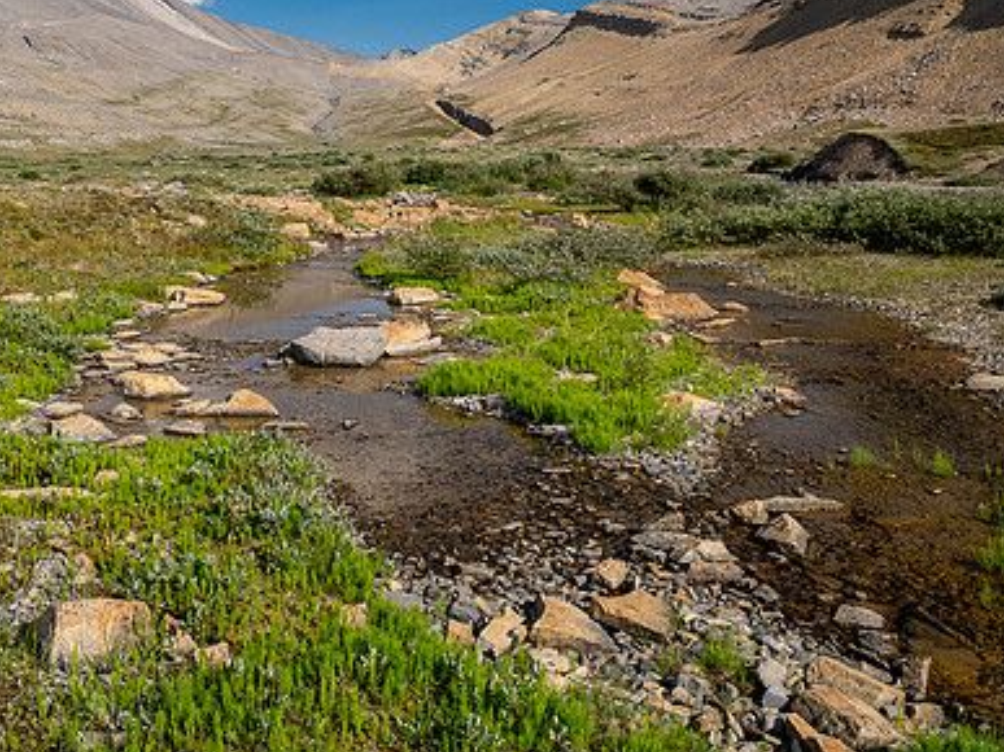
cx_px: 317
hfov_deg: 50.2
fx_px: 1044
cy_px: 253
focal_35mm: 36
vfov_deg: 39.2
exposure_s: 1/200
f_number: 8
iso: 200
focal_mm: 12
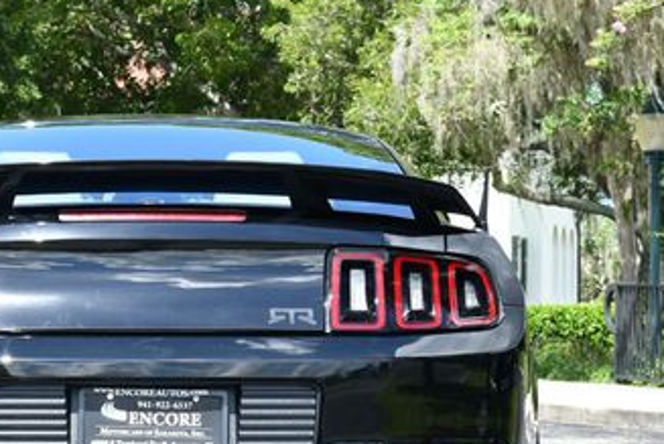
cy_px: 371
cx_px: 132
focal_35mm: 137
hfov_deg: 14.9
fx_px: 2530
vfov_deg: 10.0
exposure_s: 1/250
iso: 200
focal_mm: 35
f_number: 6.3
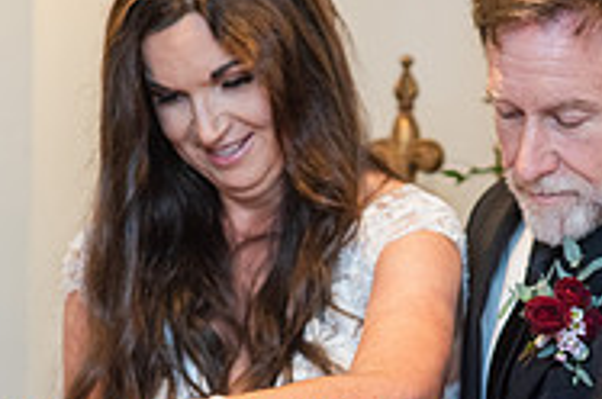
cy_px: 425
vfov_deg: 6.6
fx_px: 3422
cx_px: 325
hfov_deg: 10.1
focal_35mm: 205
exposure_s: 1/160
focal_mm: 85
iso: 1250
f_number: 3.2
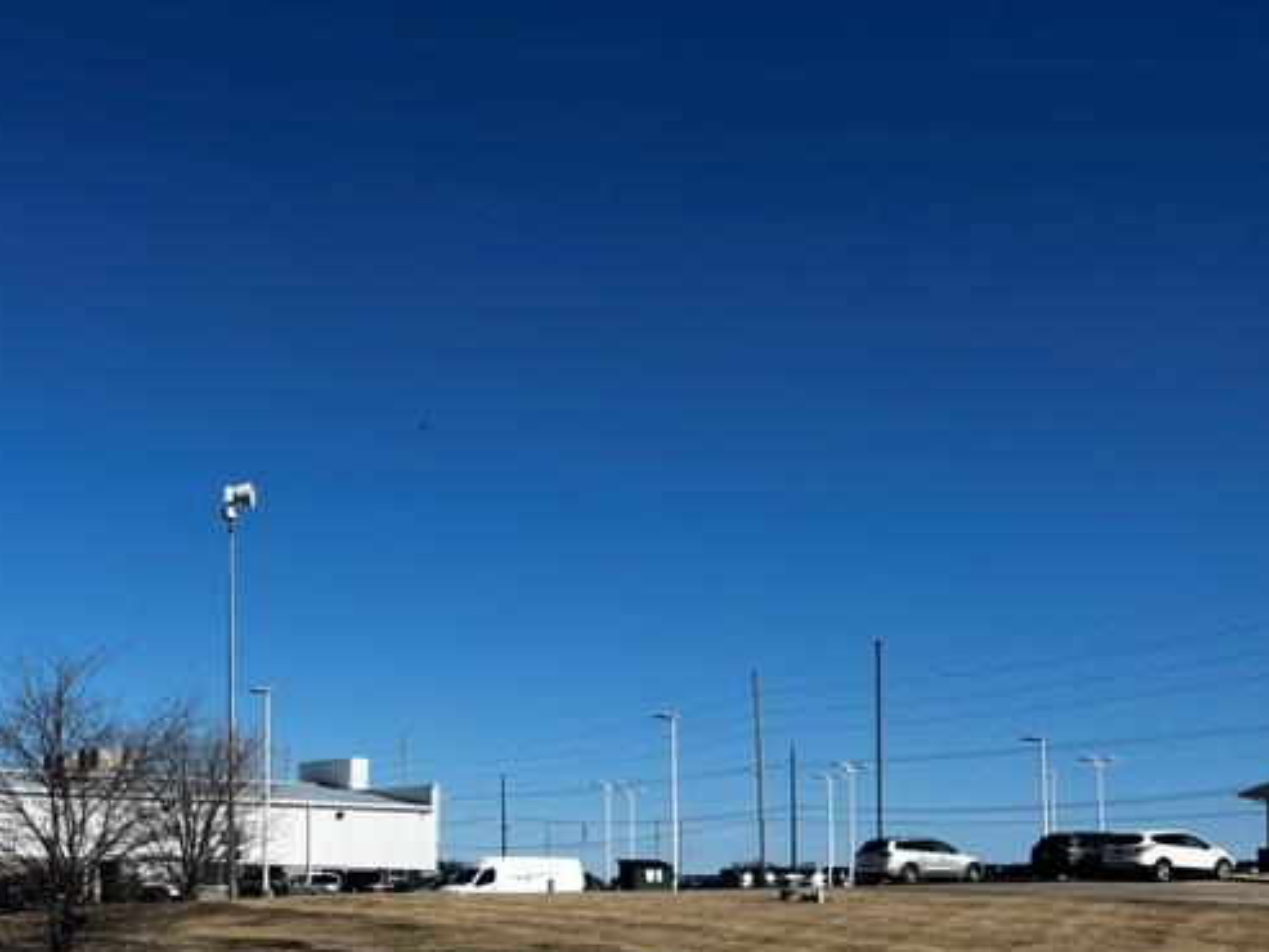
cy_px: 718
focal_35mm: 54
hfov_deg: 32.8
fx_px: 1980
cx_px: 23
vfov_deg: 26.7
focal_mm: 5.1
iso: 50
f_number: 1.6
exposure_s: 1/6494
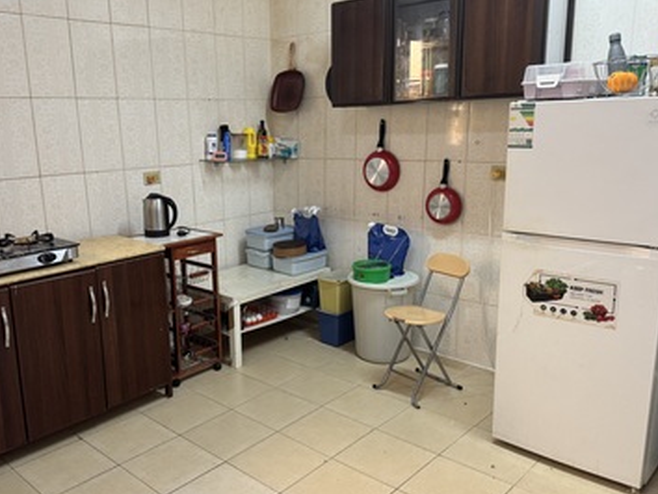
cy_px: 257
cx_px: 270
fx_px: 590
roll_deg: +2.4
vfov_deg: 45.5
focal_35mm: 31
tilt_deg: -13.7
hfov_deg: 58.0
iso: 250
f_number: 1.78
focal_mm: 6.76
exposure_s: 1/60
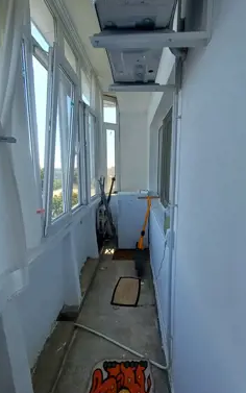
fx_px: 193
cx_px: 126
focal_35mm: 18
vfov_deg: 91.1
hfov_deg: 65.0
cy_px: 196
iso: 40
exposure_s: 1/186
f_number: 2.2
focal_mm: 1.64
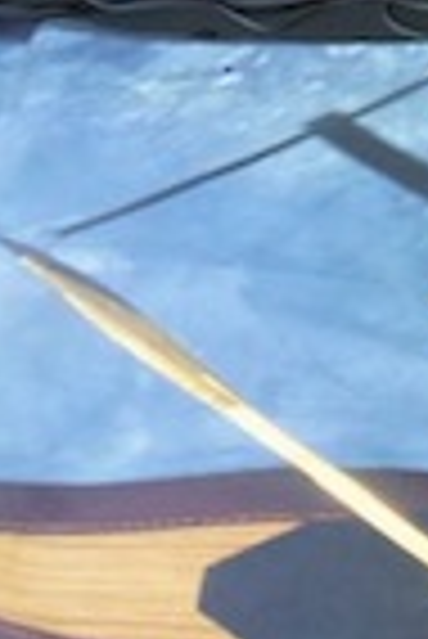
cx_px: 457
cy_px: -382
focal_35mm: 139
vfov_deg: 13.7
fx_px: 2473
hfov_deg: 9.8
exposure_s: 1/15
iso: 1600
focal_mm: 22
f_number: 5.6
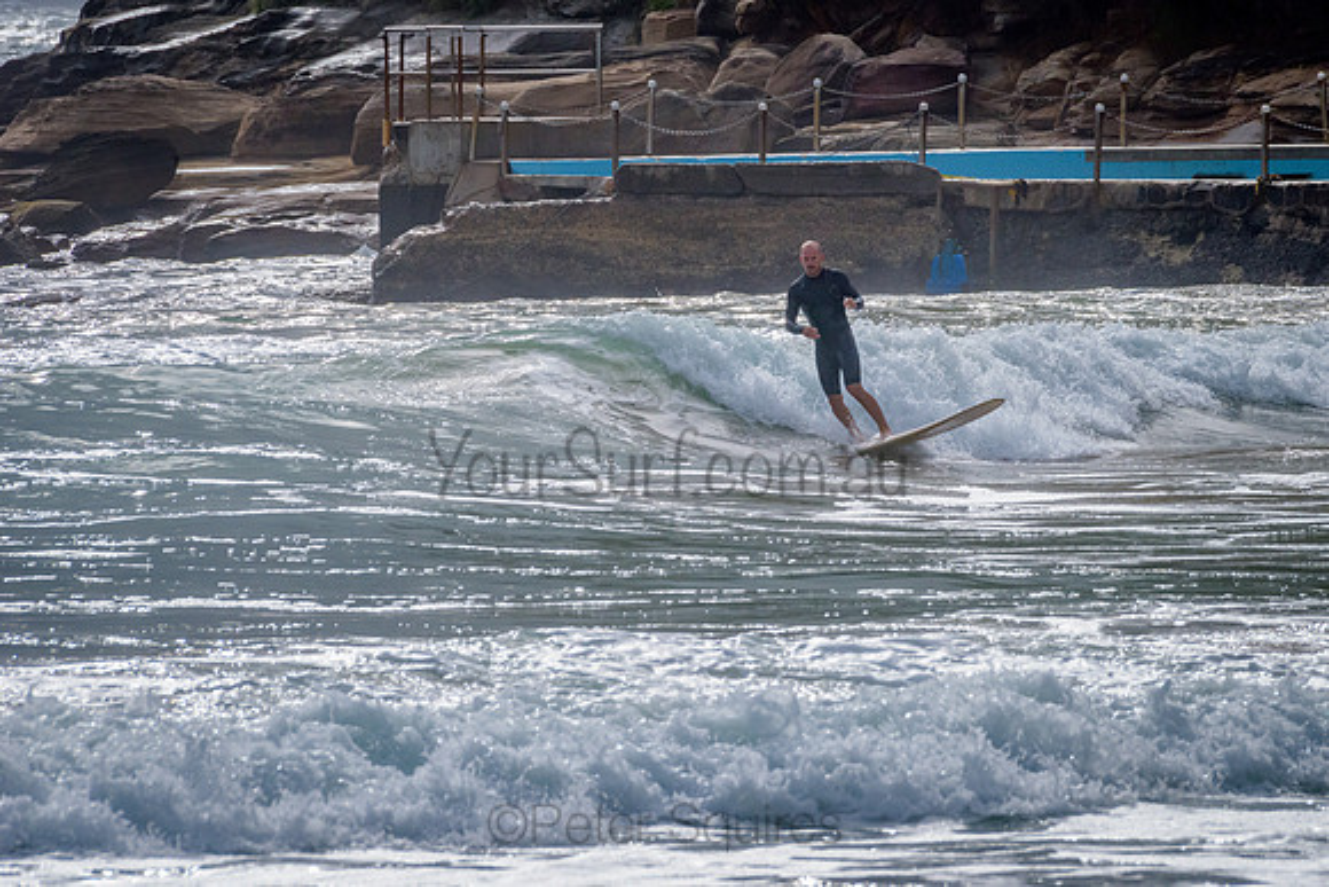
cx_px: 815
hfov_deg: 3.4
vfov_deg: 2.2
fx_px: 22631
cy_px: 343
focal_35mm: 613
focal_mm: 500
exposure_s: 1/2000
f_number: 14
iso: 800
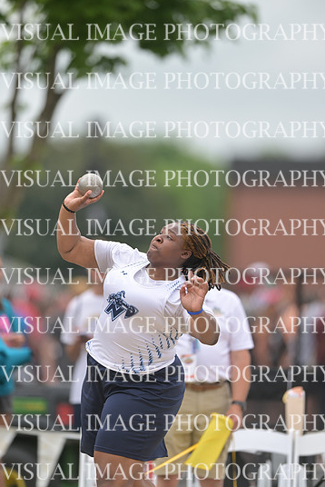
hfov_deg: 3.2
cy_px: 252
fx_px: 5856
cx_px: 158
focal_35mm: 433
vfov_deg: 4.8
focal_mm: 400
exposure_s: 1/2500
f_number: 2.8
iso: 200
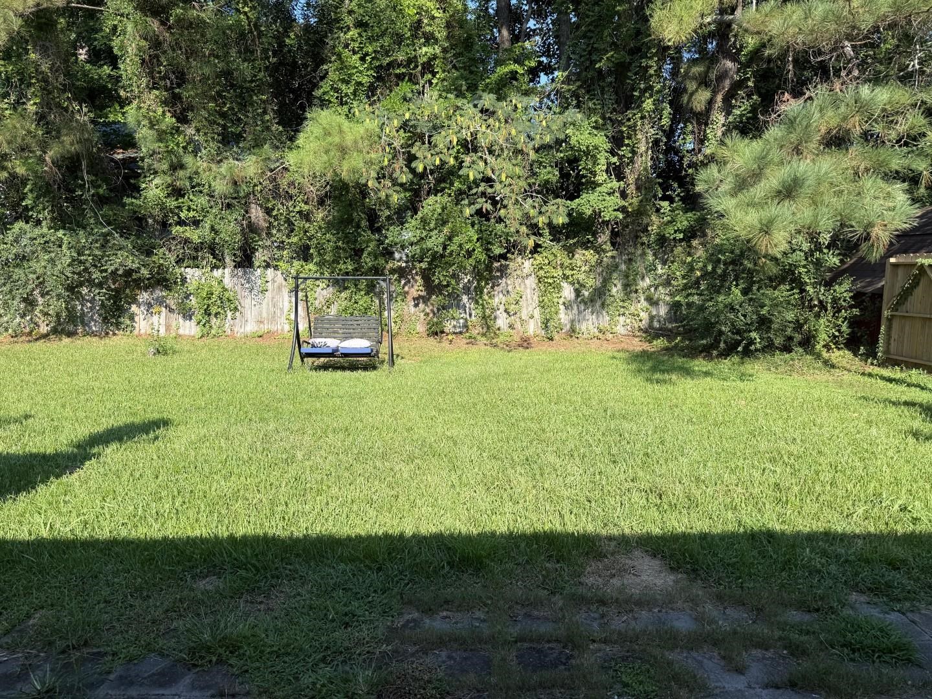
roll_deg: +0.8
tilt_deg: -8.8
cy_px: 350
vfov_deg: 56.8
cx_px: 466
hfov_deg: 71.6
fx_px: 646
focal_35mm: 24
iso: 80
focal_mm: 6.76
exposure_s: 1/1689
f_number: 1.78
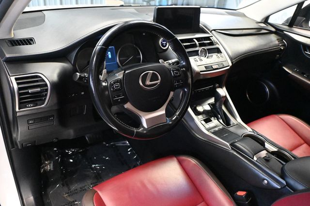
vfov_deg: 43.6
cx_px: 155
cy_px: 103
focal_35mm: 30
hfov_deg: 62.0
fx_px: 258
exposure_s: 1/60
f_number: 3.8
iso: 10000
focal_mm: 20
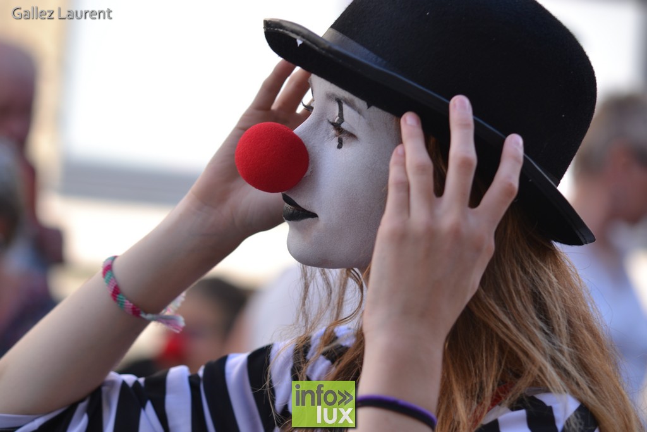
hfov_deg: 12.2
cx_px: 324
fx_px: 3020
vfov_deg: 8.2
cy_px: 216
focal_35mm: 168
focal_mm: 112
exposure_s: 1/200
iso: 100
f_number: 4.5
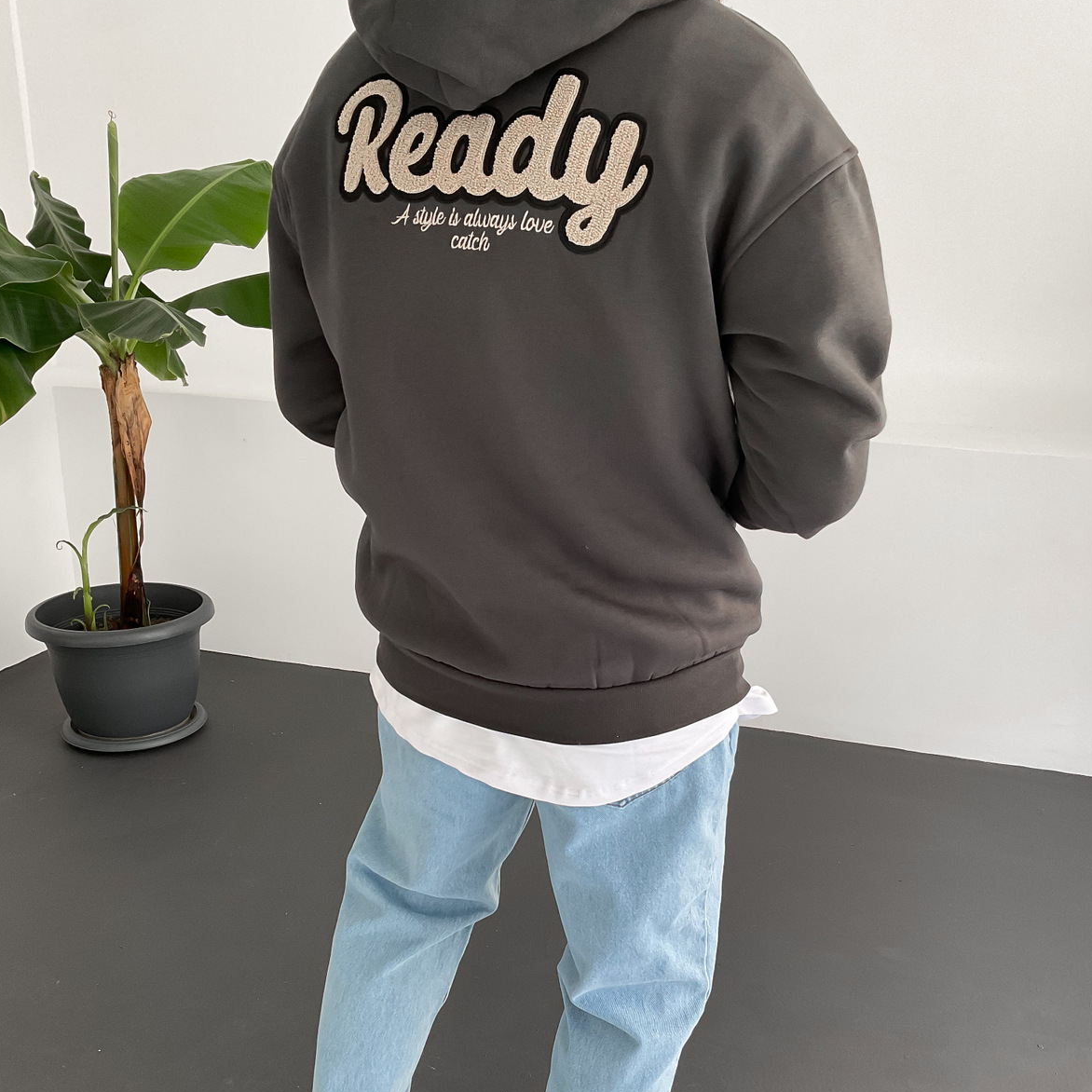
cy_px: 664
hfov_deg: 47.2
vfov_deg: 46.9
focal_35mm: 35
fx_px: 1249
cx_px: 553
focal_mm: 3
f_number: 1.8
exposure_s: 1/120
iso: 64
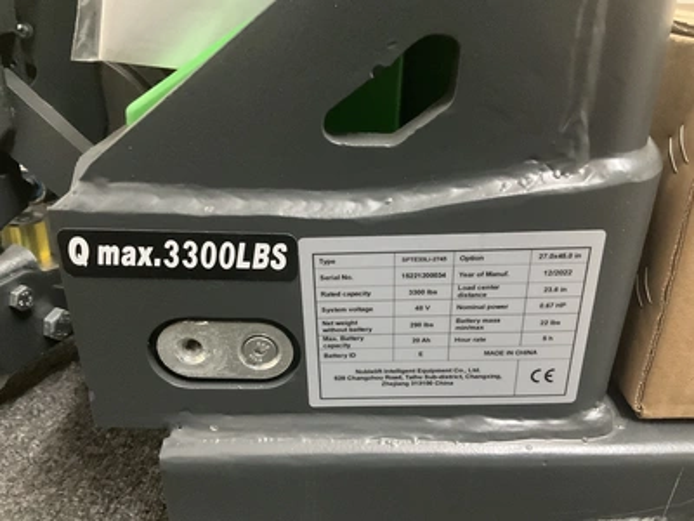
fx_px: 581
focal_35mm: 29
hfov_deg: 61.7
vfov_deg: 48.2
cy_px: 260
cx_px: 347
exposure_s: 1/30
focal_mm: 3
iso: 500
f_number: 1.8
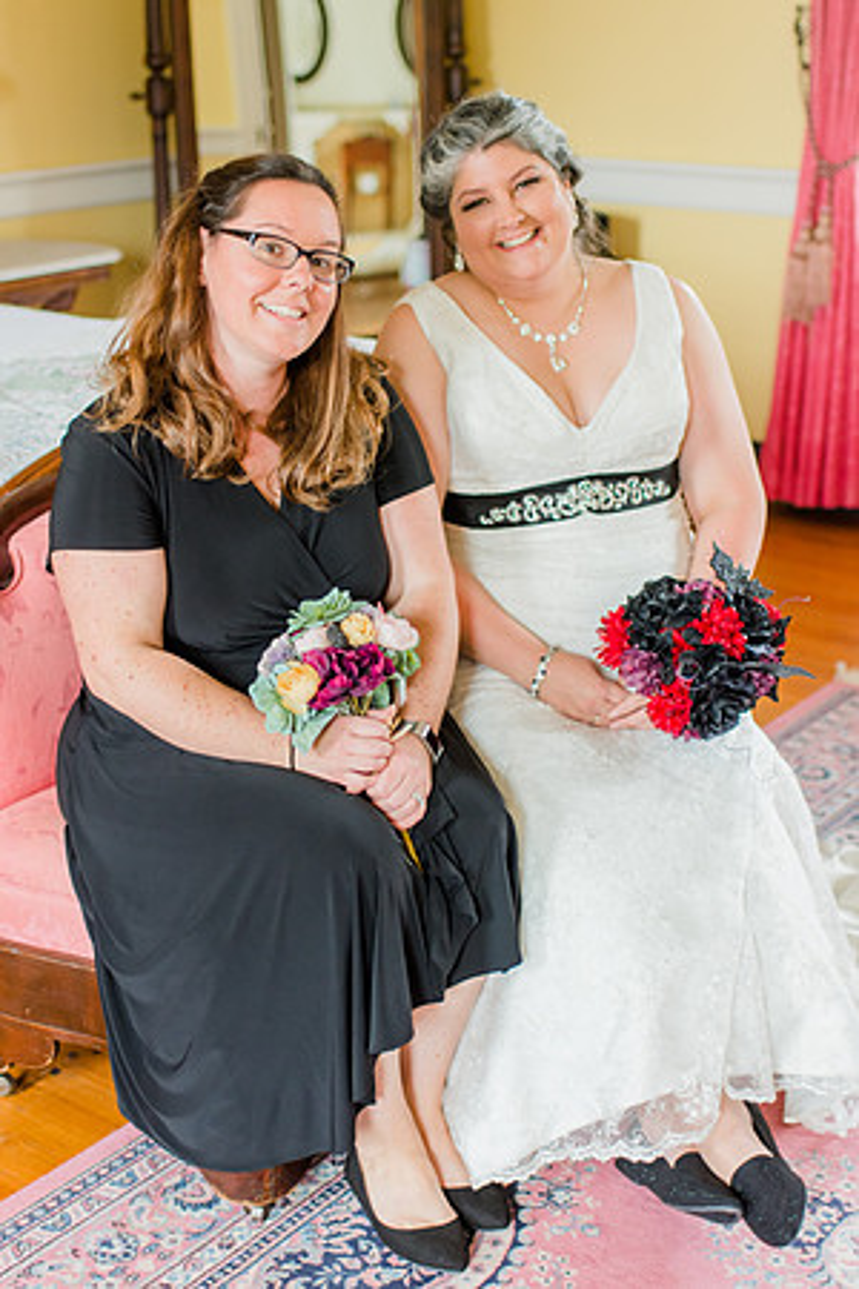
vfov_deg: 37.9
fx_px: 1879
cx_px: 430
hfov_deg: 25.8
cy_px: 644
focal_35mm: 52
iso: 800
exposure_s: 1/100
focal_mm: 35
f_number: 1.8
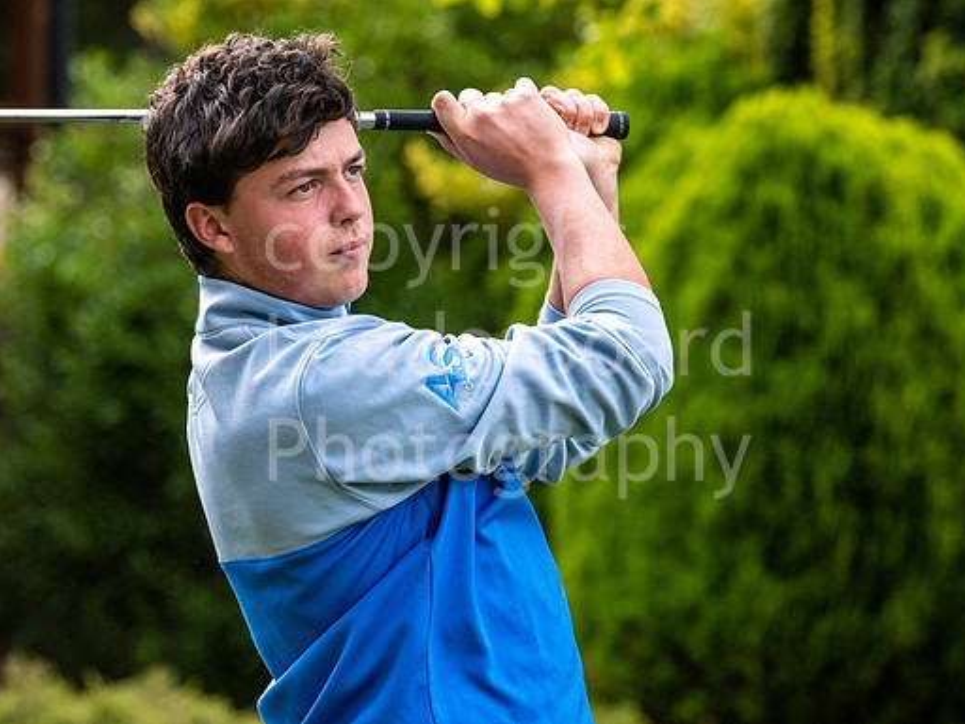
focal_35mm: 423
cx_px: 354
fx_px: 11792
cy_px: 294
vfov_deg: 3.5
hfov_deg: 4.7
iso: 200
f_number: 6.3
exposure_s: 1/640
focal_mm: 200
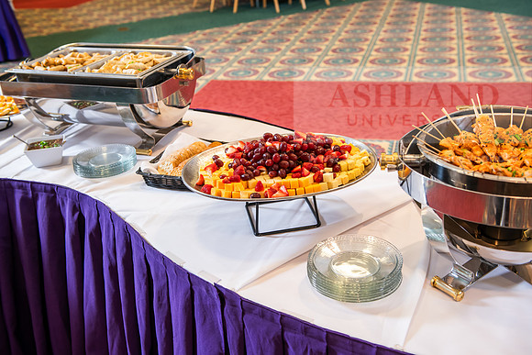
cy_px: 178
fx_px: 591
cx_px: 266
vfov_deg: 33.4
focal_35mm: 40
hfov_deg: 48.4
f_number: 4
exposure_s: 1/80
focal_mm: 40
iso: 640
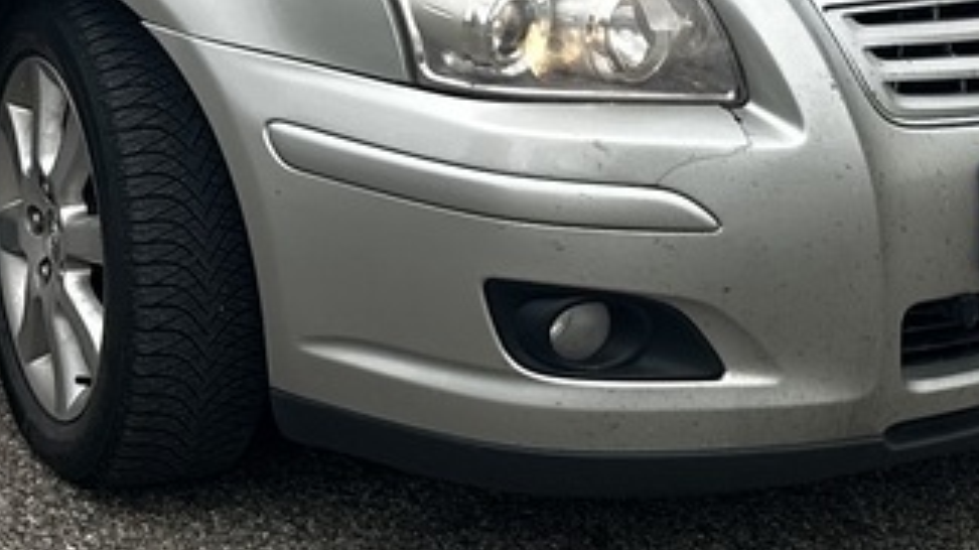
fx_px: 3348
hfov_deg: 16.5
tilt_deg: -7.4
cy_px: -320
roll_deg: -3.1
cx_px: 145
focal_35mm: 129
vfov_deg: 9.1
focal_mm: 6.86
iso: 80
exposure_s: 1/2882
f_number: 1.78
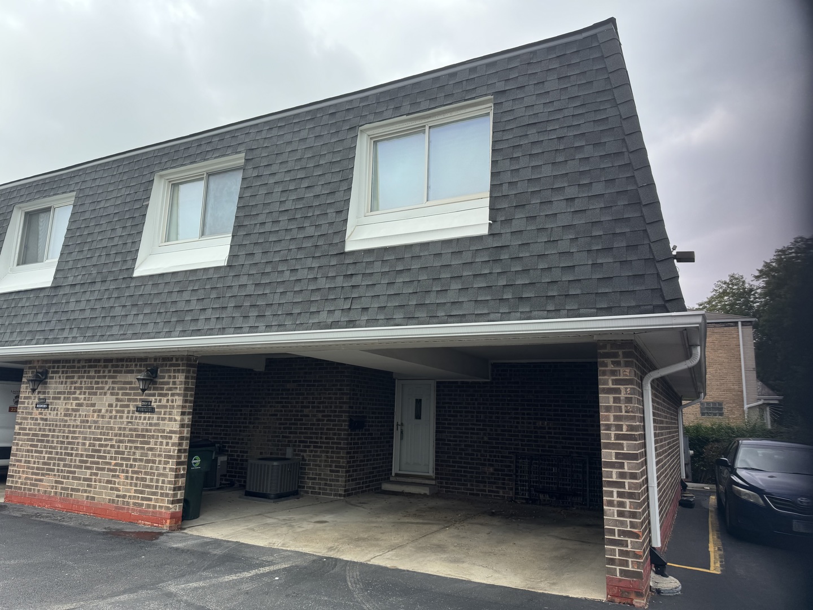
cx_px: 406
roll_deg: -1.6
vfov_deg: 56.8
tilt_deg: +10.8
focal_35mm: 24
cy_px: 305
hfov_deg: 71.6
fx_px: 564
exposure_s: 1/1151
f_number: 1.78
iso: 80
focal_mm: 6.76
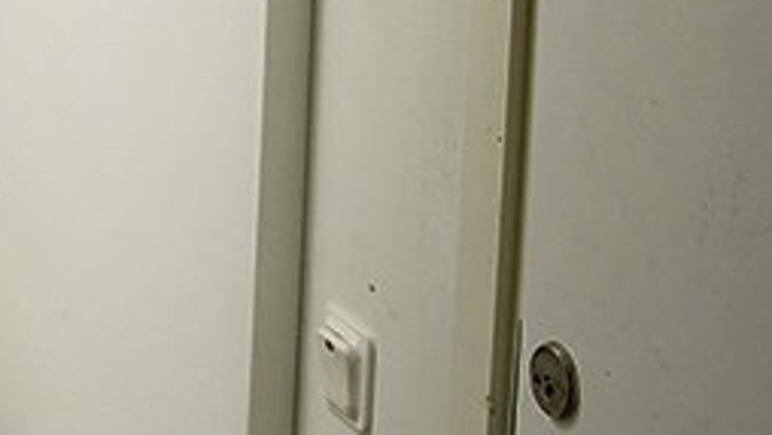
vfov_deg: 11.7
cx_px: -495
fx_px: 2027
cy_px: -225
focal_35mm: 99
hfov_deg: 18.3
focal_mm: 24
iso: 2000
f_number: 4
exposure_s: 1/250
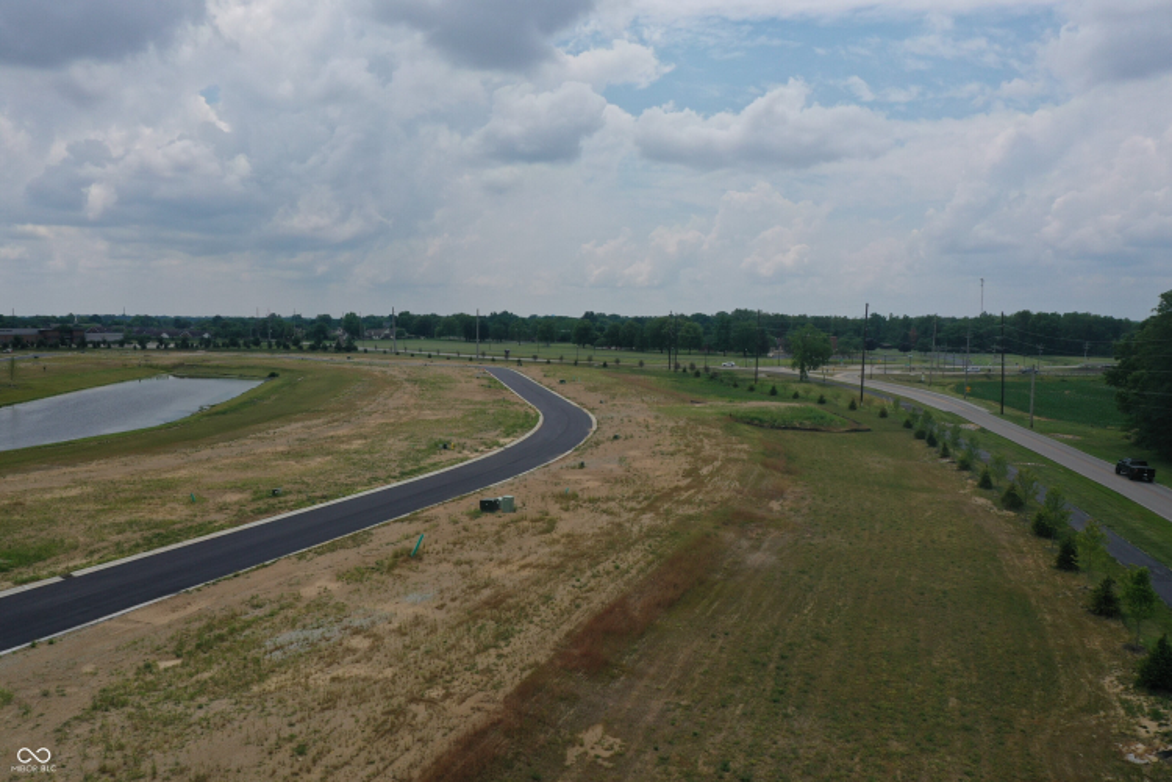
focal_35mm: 28
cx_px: 586
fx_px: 911
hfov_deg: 65.5
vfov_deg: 46.4
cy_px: 391
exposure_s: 1/800
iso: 100
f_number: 6.3
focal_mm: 10.26
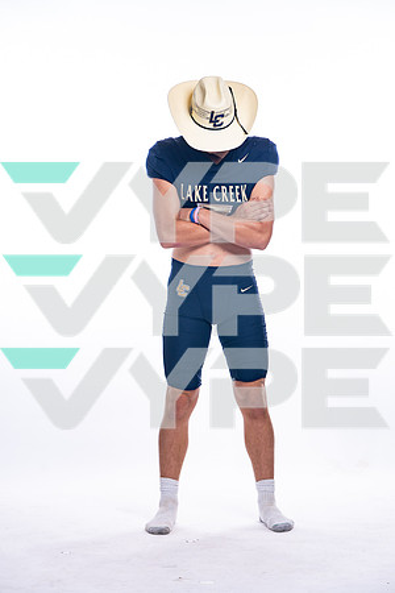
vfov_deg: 20.4
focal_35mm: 100
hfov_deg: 13.7
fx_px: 1646
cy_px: 296
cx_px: 198
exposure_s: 1/250
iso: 400
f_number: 6.3
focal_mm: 100
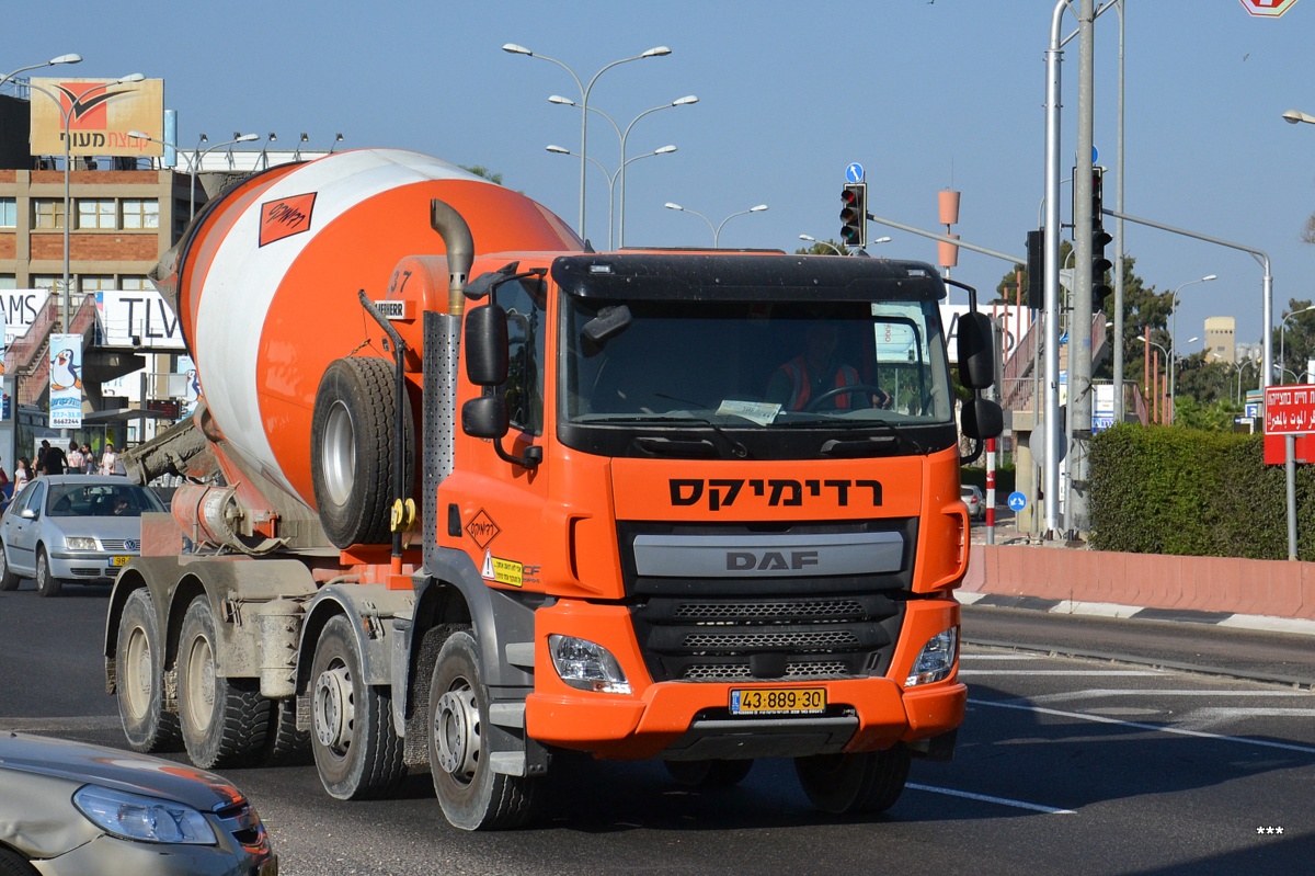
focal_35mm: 87
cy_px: 438
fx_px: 3176
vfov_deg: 15.7
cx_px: 658
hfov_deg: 23.4
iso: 400
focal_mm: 58
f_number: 7.1
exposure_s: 1/2000
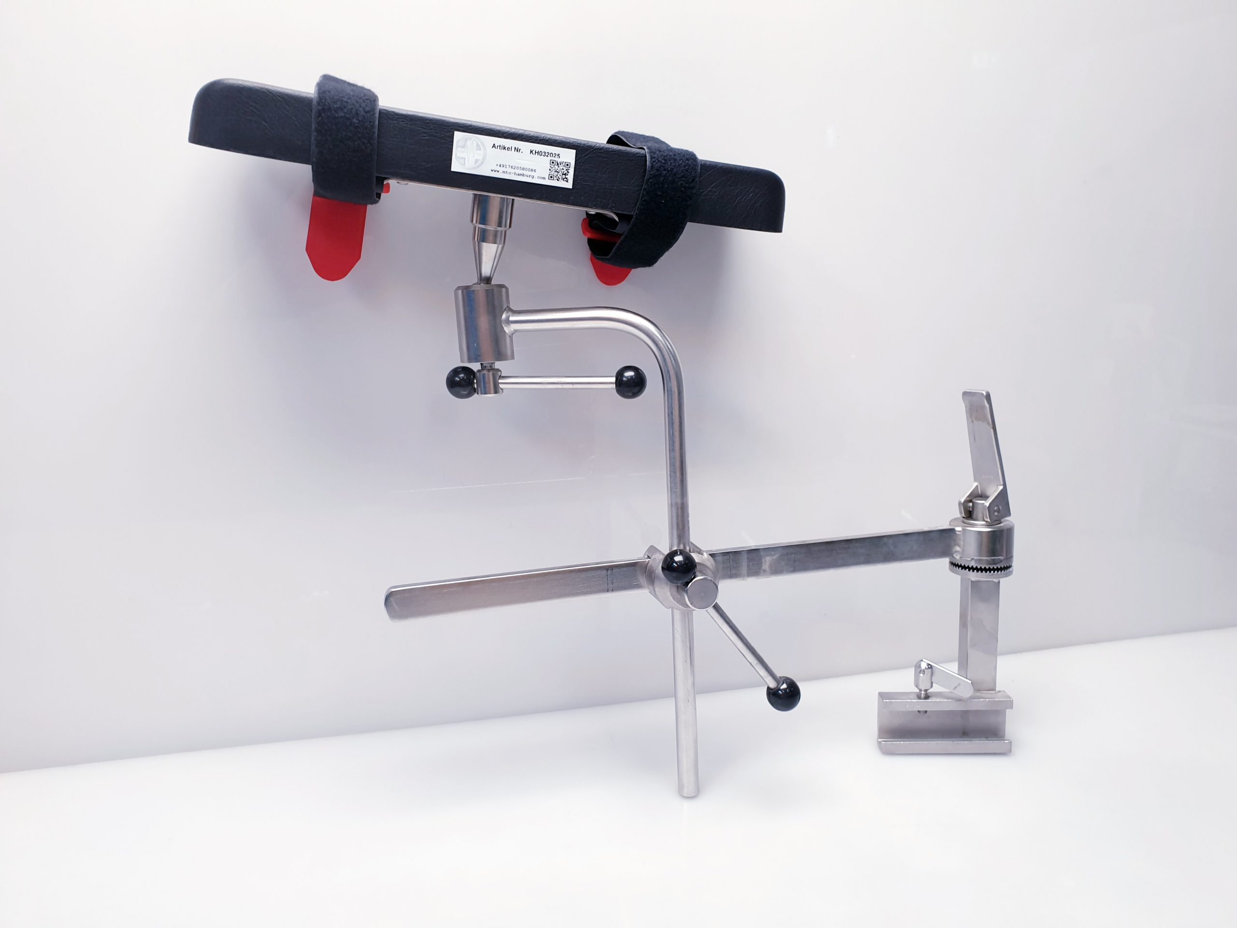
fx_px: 929
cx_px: 618
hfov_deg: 67.3
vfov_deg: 53.1
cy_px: 464
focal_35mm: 26
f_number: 2.4
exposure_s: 1/50
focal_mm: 4.3
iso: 80
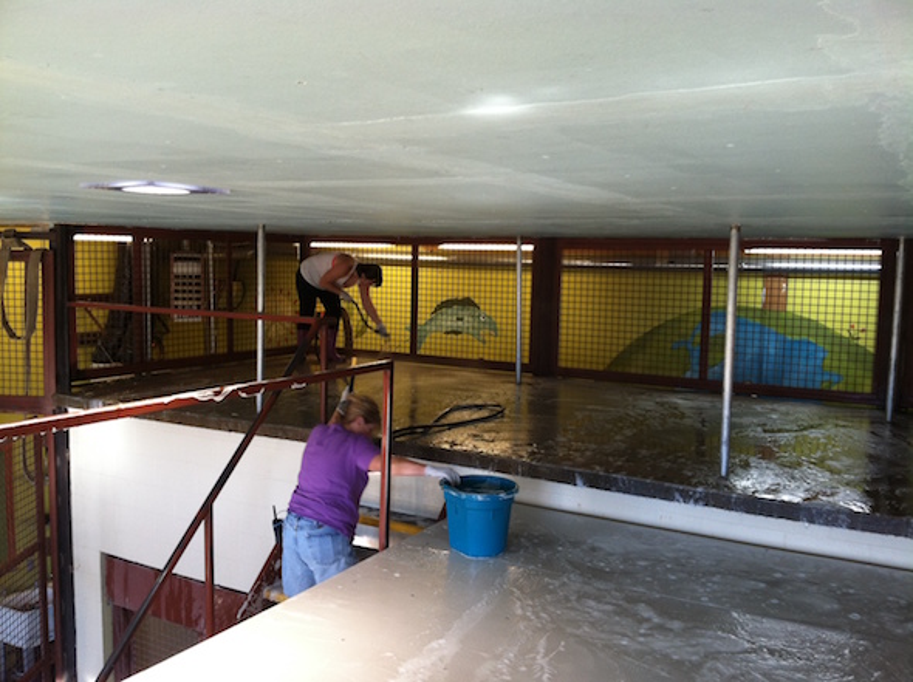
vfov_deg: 40.6
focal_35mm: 35
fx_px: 922
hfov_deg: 52.7
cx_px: 456
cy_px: 341
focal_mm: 3.85
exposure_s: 1/20
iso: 80
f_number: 2.8
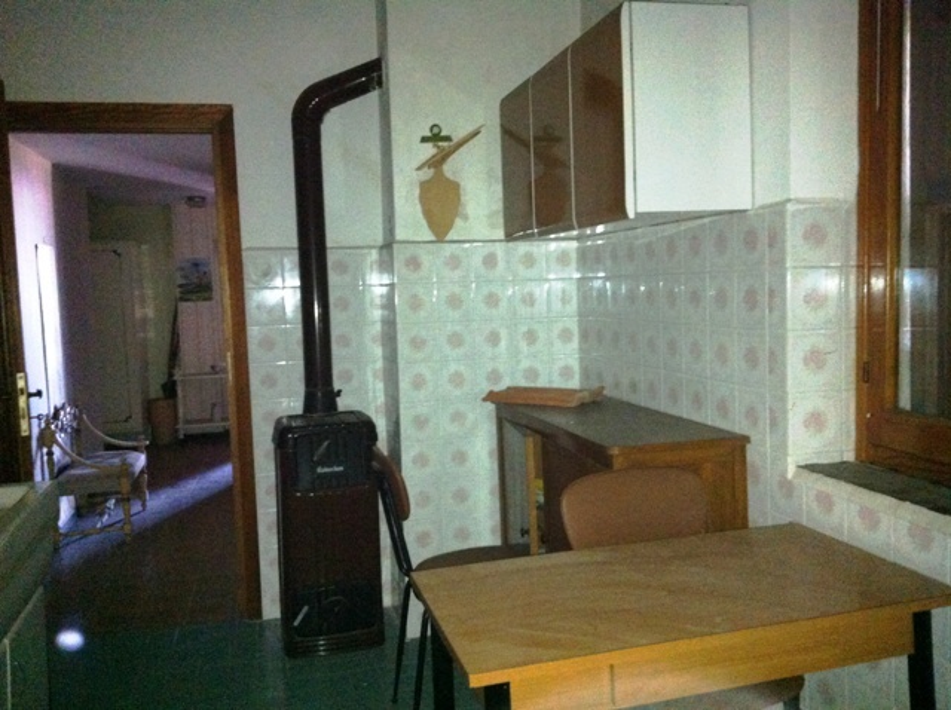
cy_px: 355
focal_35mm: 35
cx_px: 476
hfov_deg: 52.7
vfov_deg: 40.6
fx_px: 960
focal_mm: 3.85
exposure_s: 1/15
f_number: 2.8
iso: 640
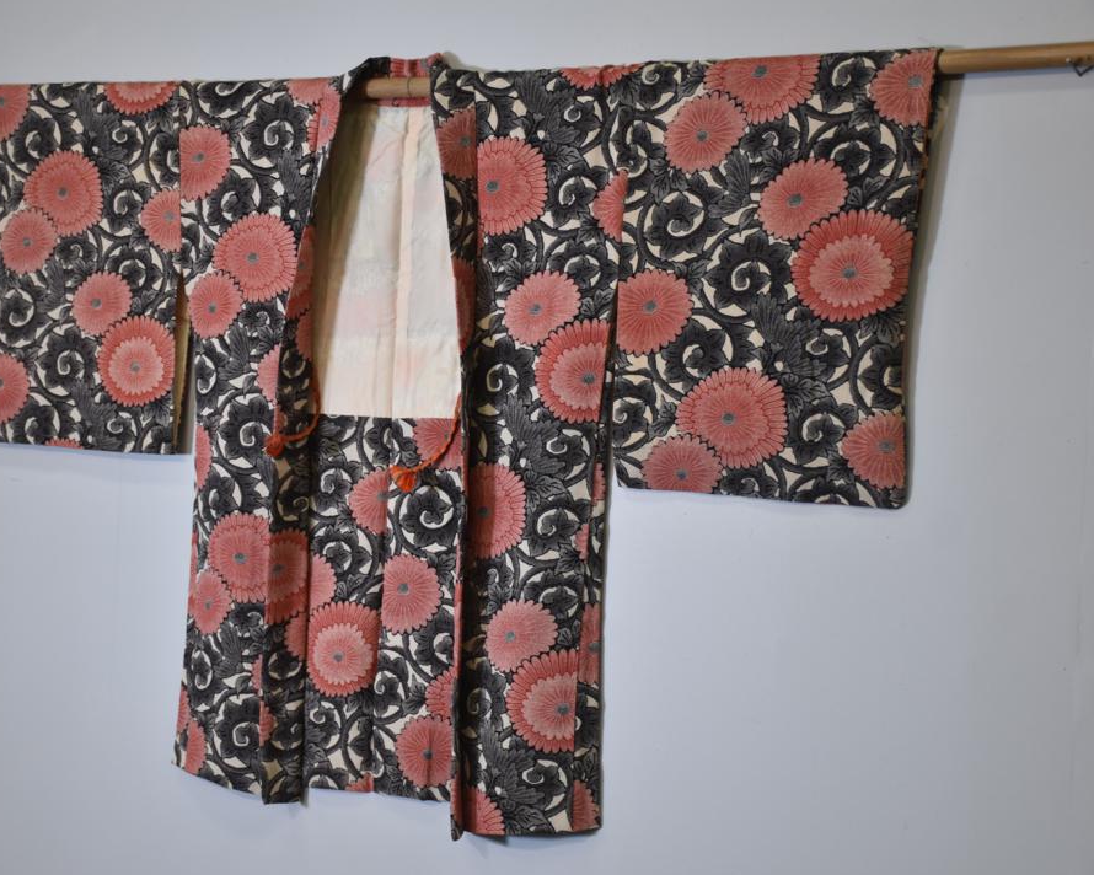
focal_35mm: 72
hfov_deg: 26.4
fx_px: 2331
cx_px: 434
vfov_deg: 21.3
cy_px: 438
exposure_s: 1/80
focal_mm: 42
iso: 400
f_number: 4.5
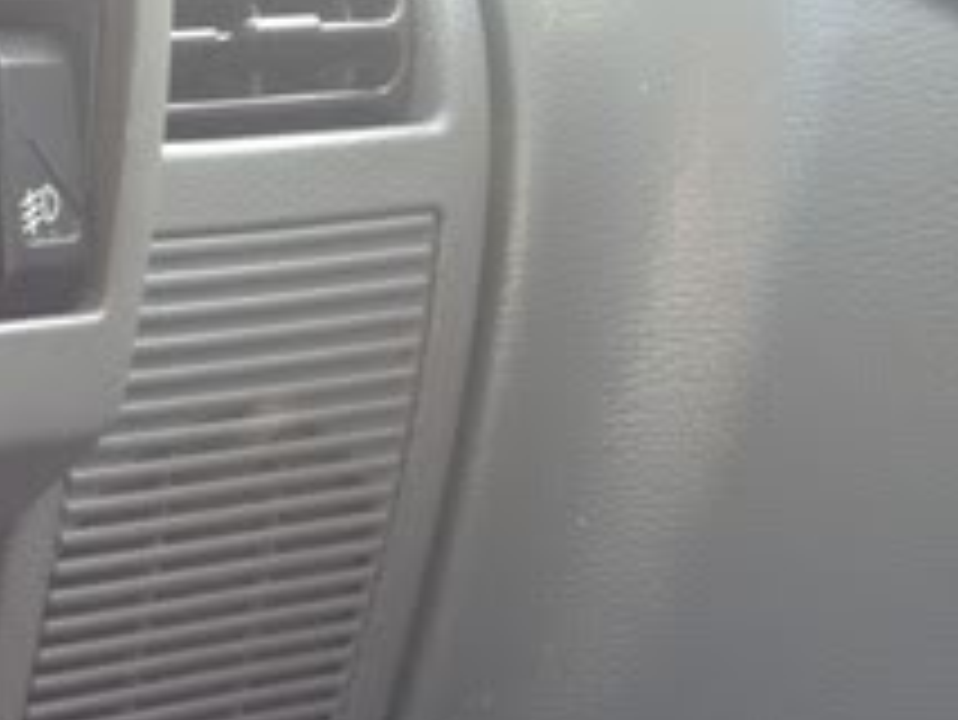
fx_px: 2908
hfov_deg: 17.0
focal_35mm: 105
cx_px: -477
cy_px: 752
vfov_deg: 13.9
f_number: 2.4
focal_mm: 4.3
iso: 64
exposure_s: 1/20
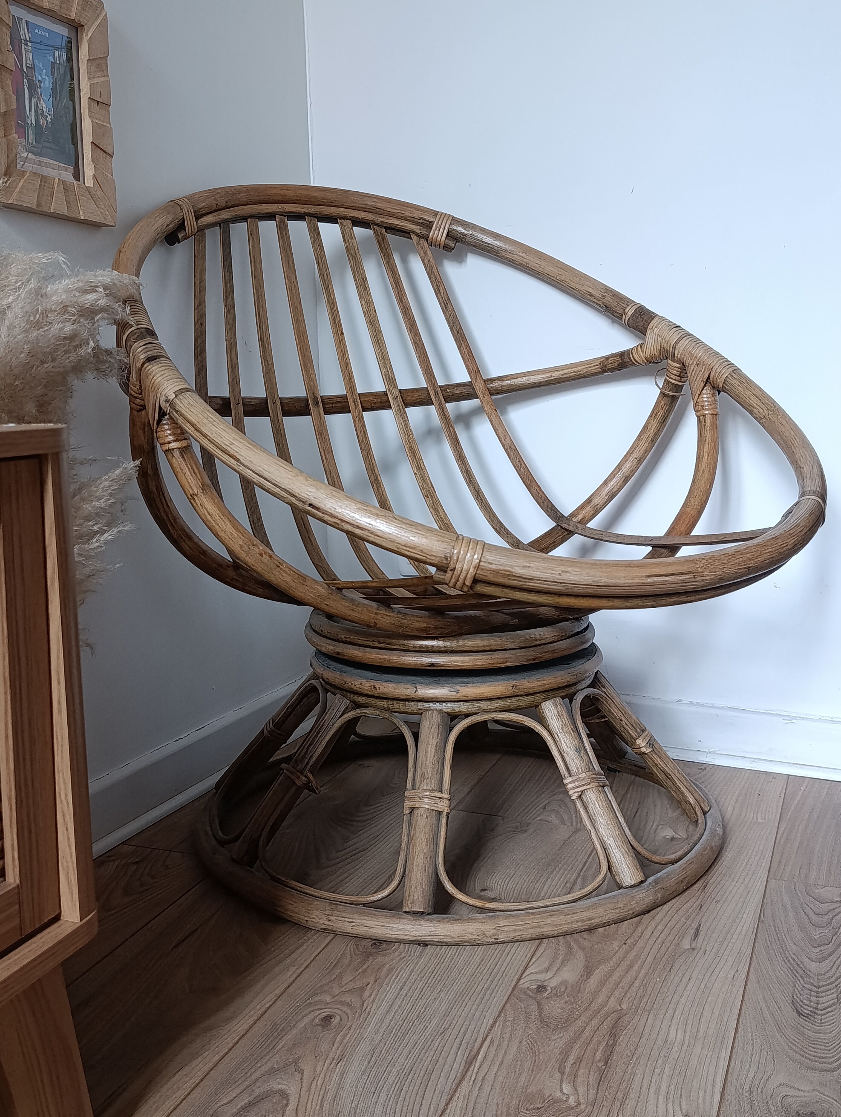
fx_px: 1131
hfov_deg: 40.8
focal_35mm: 35
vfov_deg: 52.6
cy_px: 558
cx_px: 420
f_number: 1.65
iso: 832
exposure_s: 1/50
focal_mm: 6.11
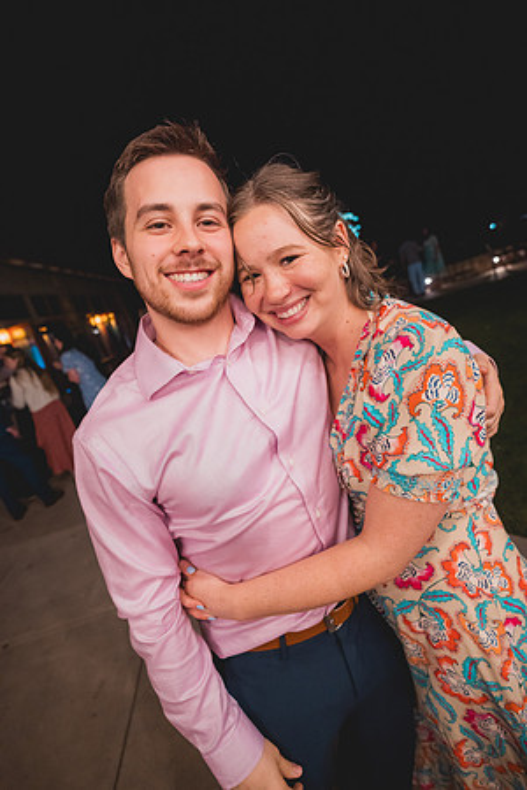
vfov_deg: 90.0
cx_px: 264
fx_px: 395
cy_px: 395
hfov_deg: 67.4
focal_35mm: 18
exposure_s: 1/160
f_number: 2.8
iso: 3200
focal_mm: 18
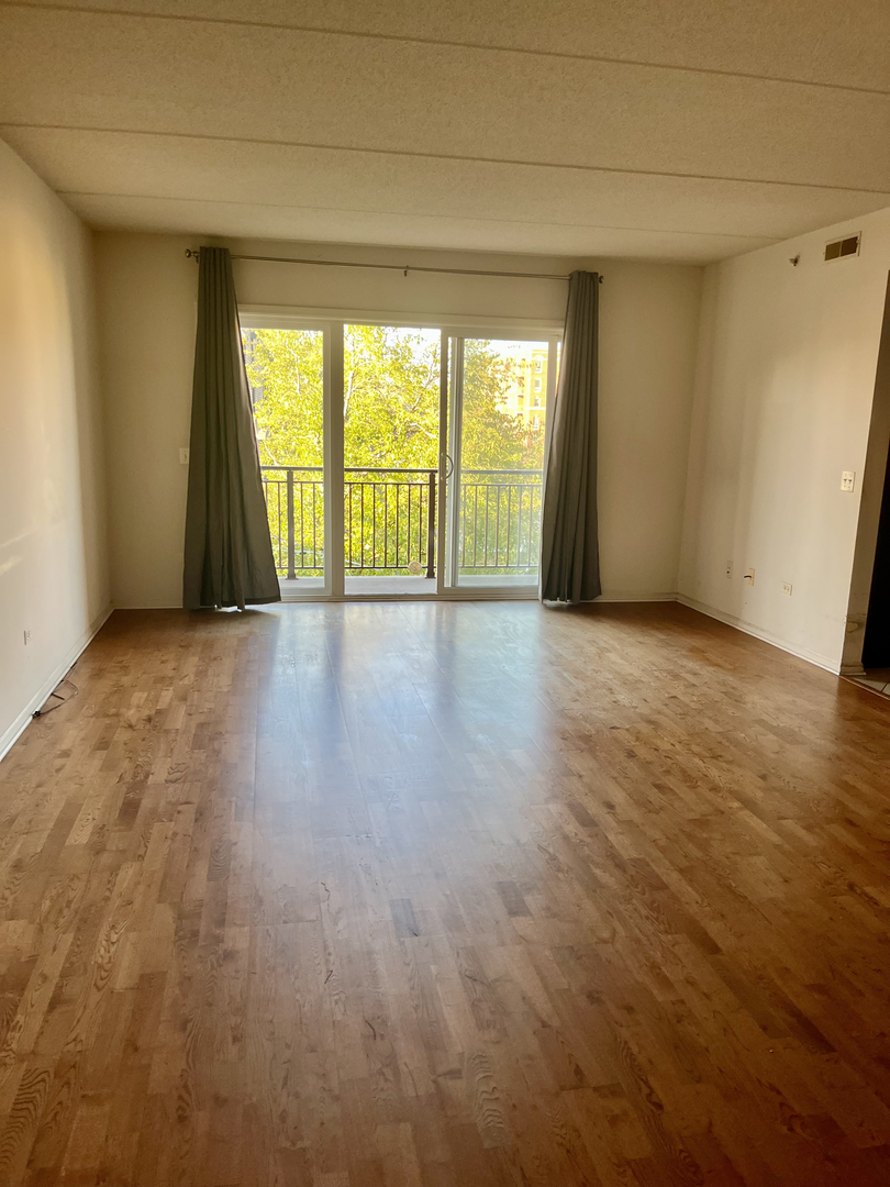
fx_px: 891
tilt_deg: -11.6
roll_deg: -1.2
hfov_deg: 53.1
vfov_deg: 67.3
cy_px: 594
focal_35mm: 26
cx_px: 445
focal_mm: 5.1
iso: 80
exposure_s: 1/121
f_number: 1.6
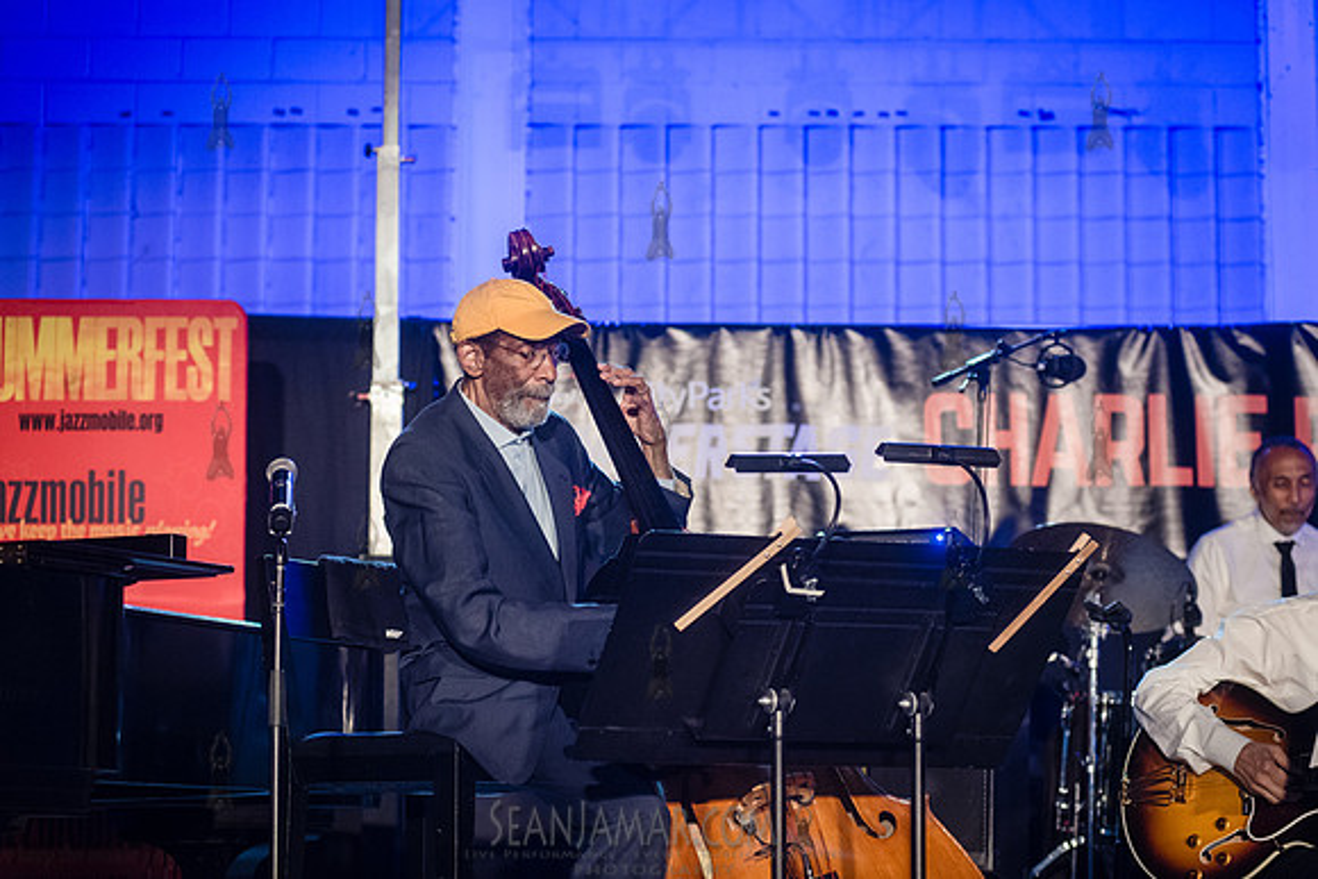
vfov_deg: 16.9
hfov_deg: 25.1
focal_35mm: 81
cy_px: 440
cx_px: 659
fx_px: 2963
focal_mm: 80
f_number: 4
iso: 4000
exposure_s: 1/640
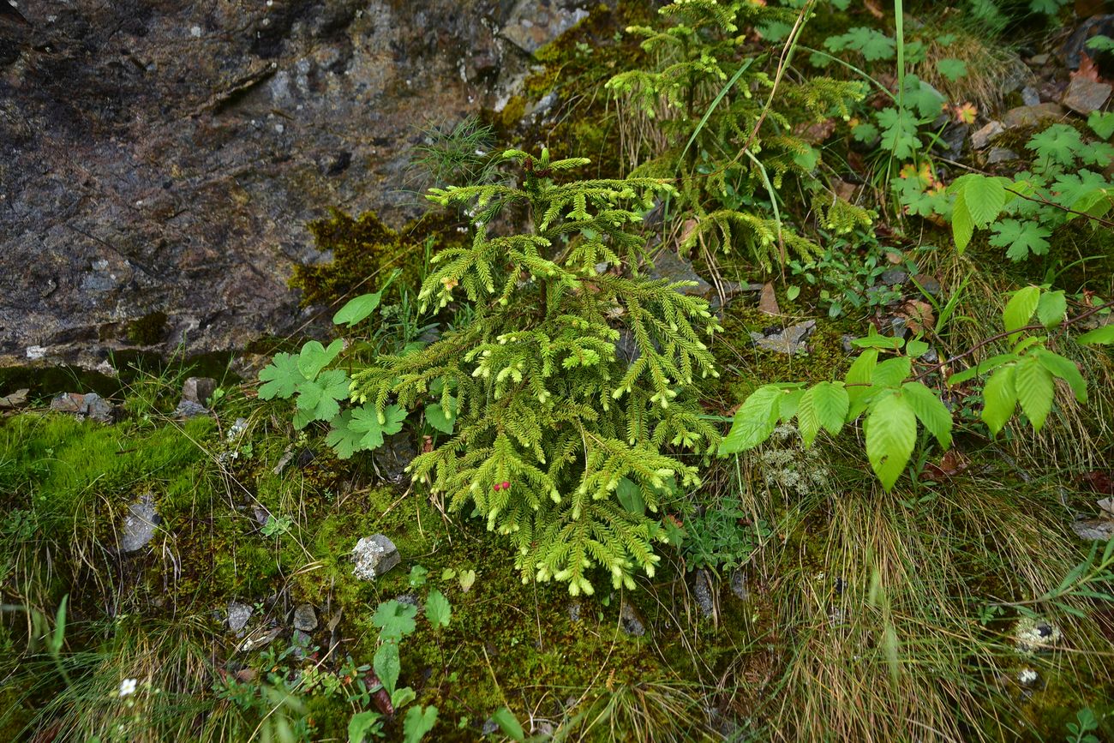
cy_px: 372
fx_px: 990
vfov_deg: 41.1
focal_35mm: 32
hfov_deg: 58.7
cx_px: 557
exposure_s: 1/125
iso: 160
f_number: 4.5
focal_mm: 32
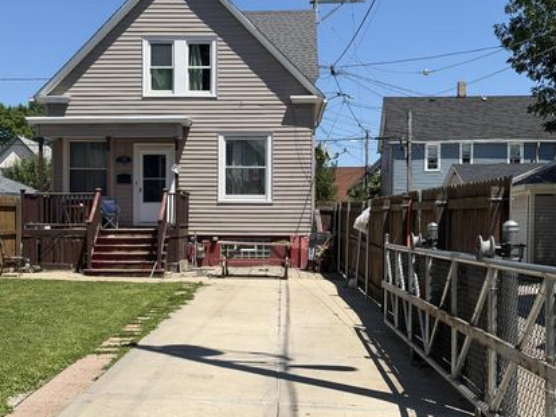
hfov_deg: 33.2
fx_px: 931
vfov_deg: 25.2
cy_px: 233
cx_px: 239
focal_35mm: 58
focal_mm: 6.76
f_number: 1.78
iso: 64
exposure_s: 1/5587
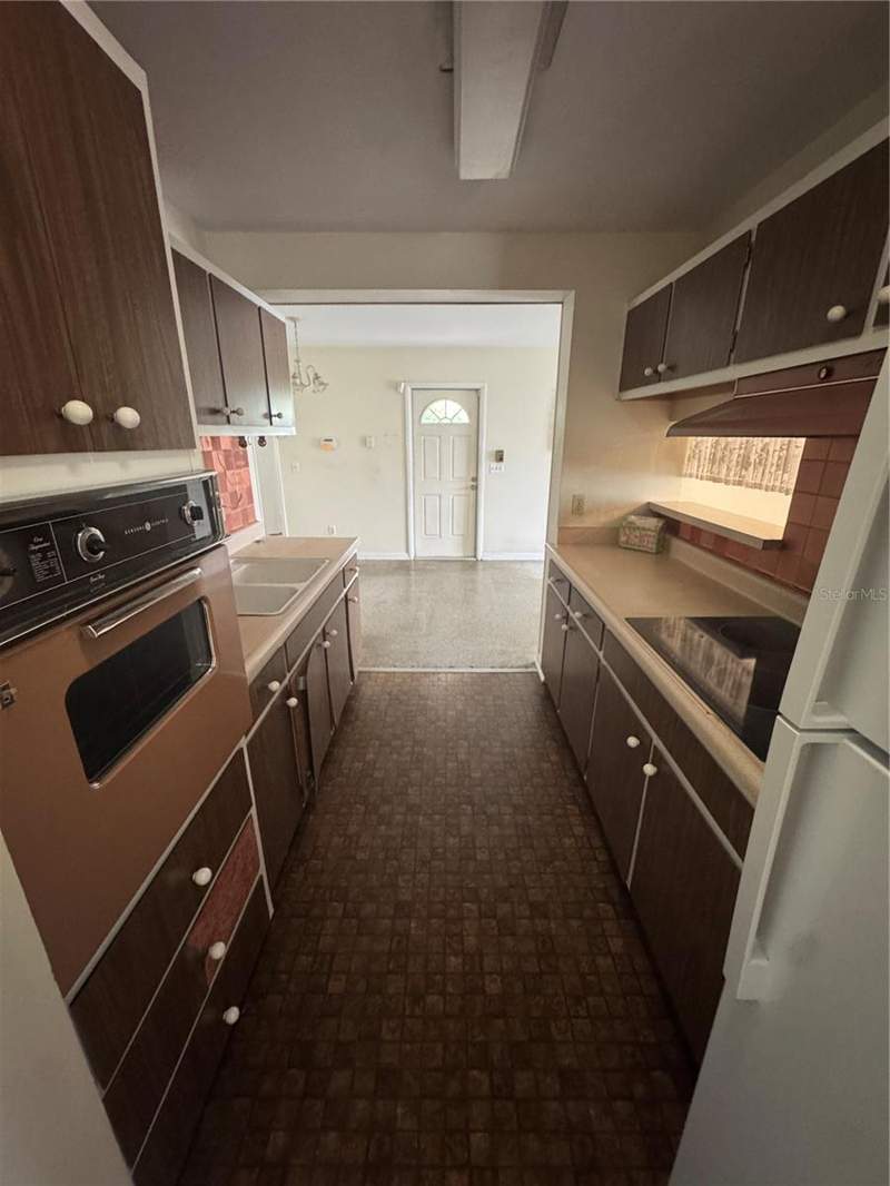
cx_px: 445
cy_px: 593
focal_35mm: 14
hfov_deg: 85.7
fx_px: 480
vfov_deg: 102.1
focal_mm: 2.22
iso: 640
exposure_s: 1/60
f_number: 2.2
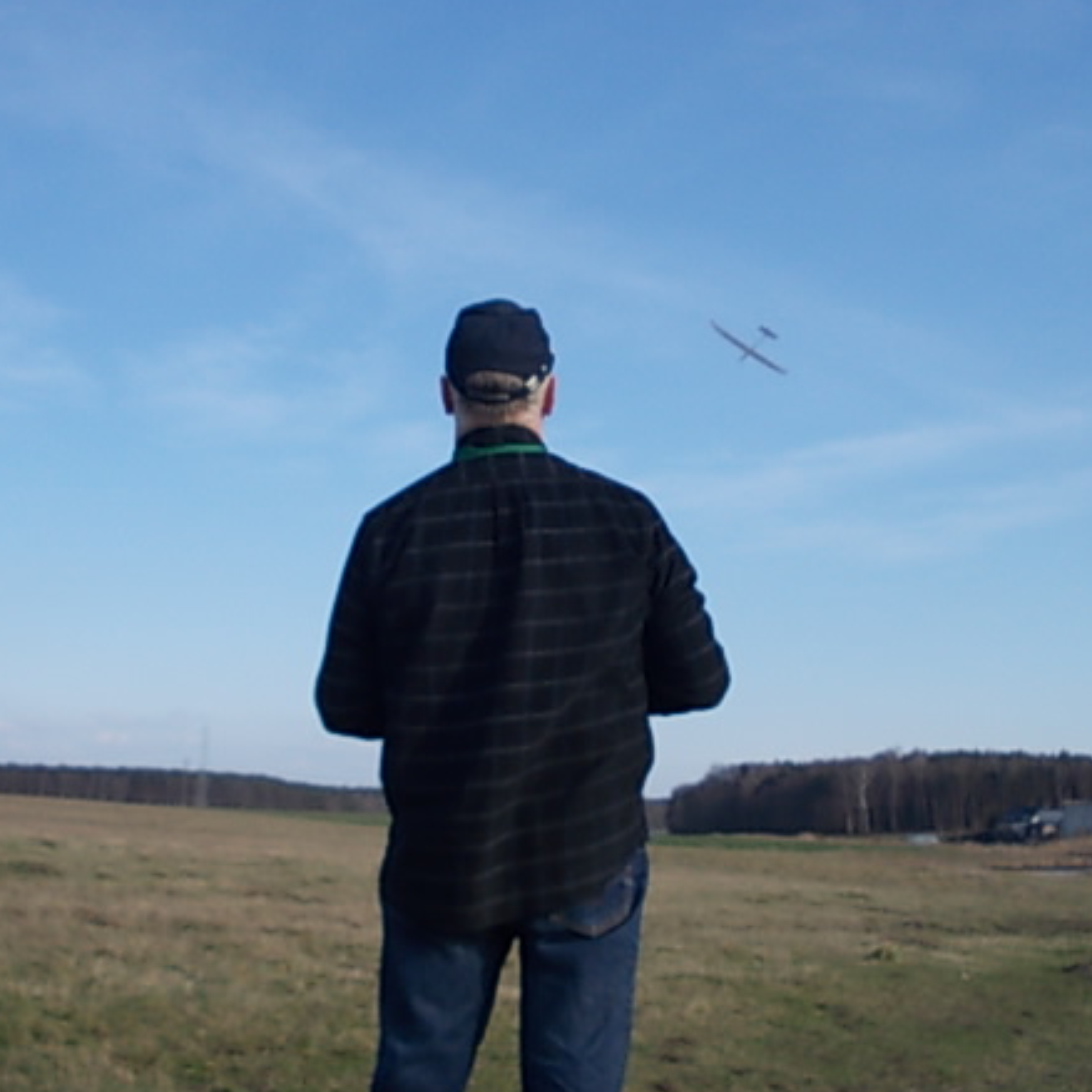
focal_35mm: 49
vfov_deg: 34.7
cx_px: 565
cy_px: 567
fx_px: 1749
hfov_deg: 34.7
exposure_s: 1/250
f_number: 6.2
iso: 80
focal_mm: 5.3
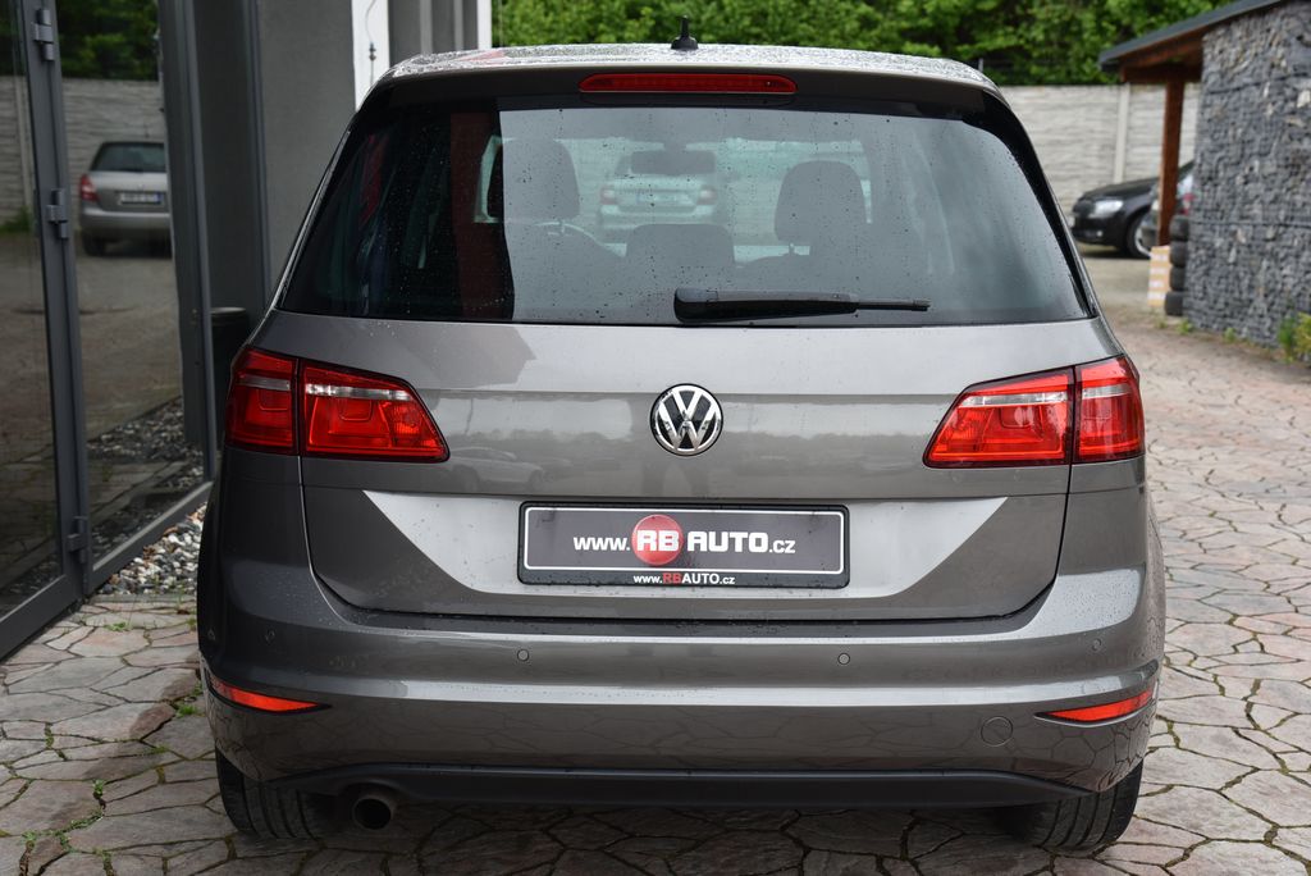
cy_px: 438
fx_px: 1749
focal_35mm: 48
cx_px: 656
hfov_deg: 41.1
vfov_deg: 28.1
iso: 500
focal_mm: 48
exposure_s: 1/125
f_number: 5.6
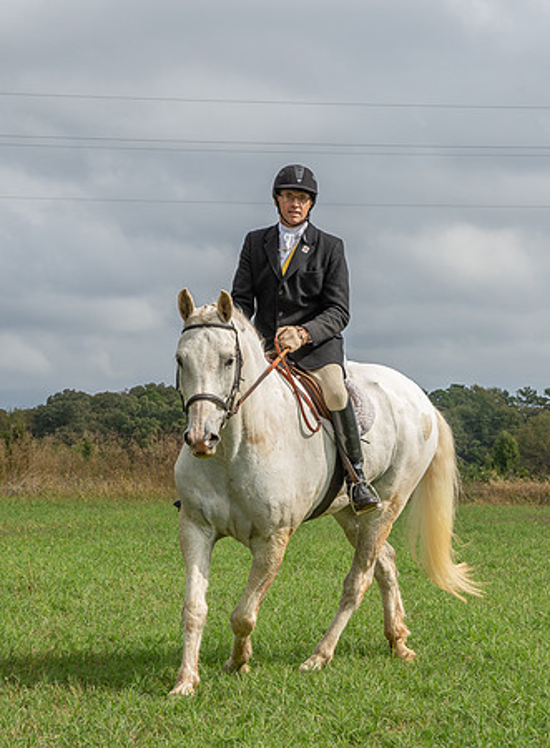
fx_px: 2503
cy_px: 428
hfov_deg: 12.5
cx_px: 352
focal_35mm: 117
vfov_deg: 17.0
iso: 200
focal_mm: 45
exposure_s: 1/1000
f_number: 5.6
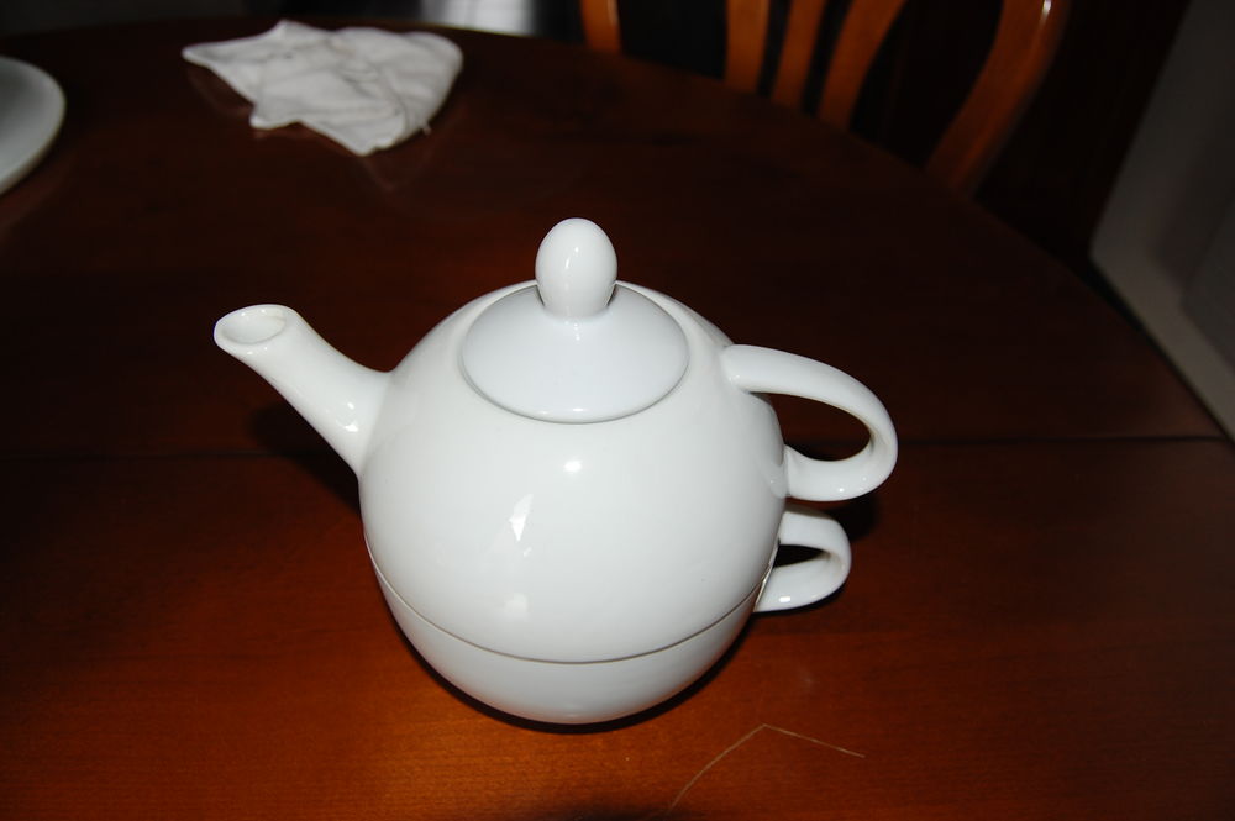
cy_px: 410
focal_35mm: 27
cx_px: 618
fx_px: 925
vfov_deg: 47.9
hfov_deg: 67.4
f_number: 5.6
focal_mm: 18
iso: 200
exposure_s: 1/125
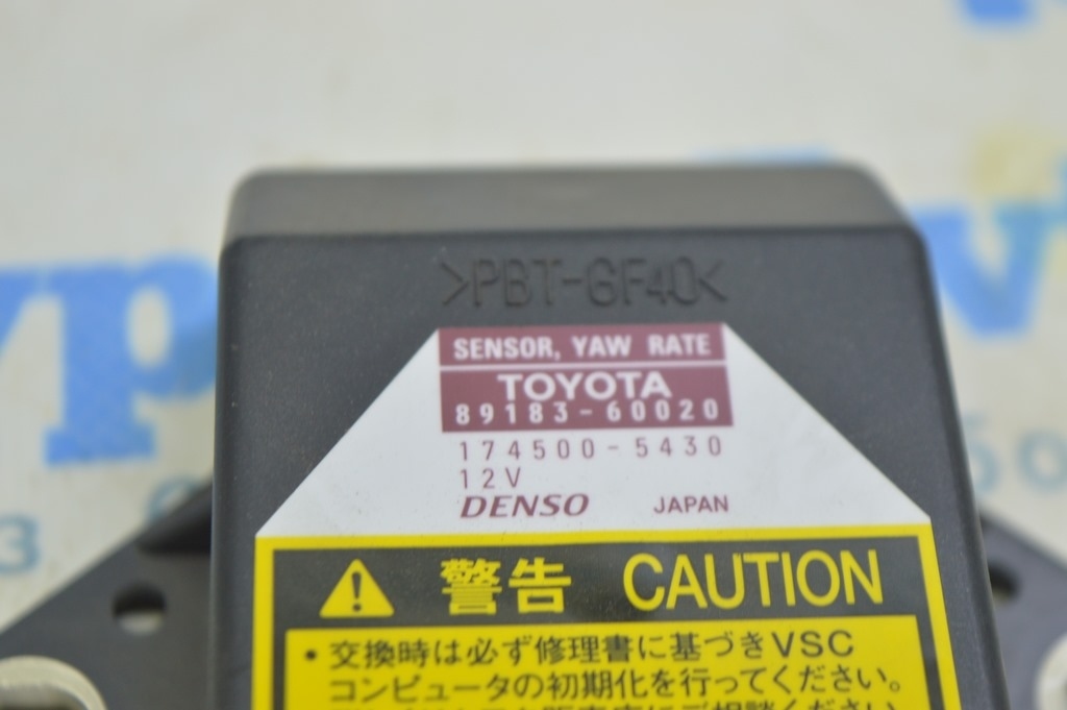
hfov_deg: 24.6
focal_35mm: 82
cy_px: 355
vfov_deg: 16.5
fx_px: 2443
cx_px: 534
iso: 400
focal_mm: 55
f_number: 5.6
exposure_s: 1/20
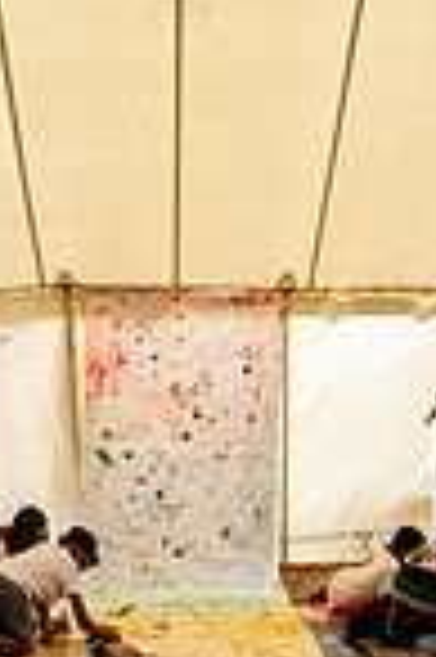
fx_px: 1347
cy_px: 855
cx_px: 184
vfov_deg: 24.0
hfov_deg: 18.4
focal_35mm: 74
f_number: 4.5
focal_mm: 24
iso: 80
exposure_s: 1/200
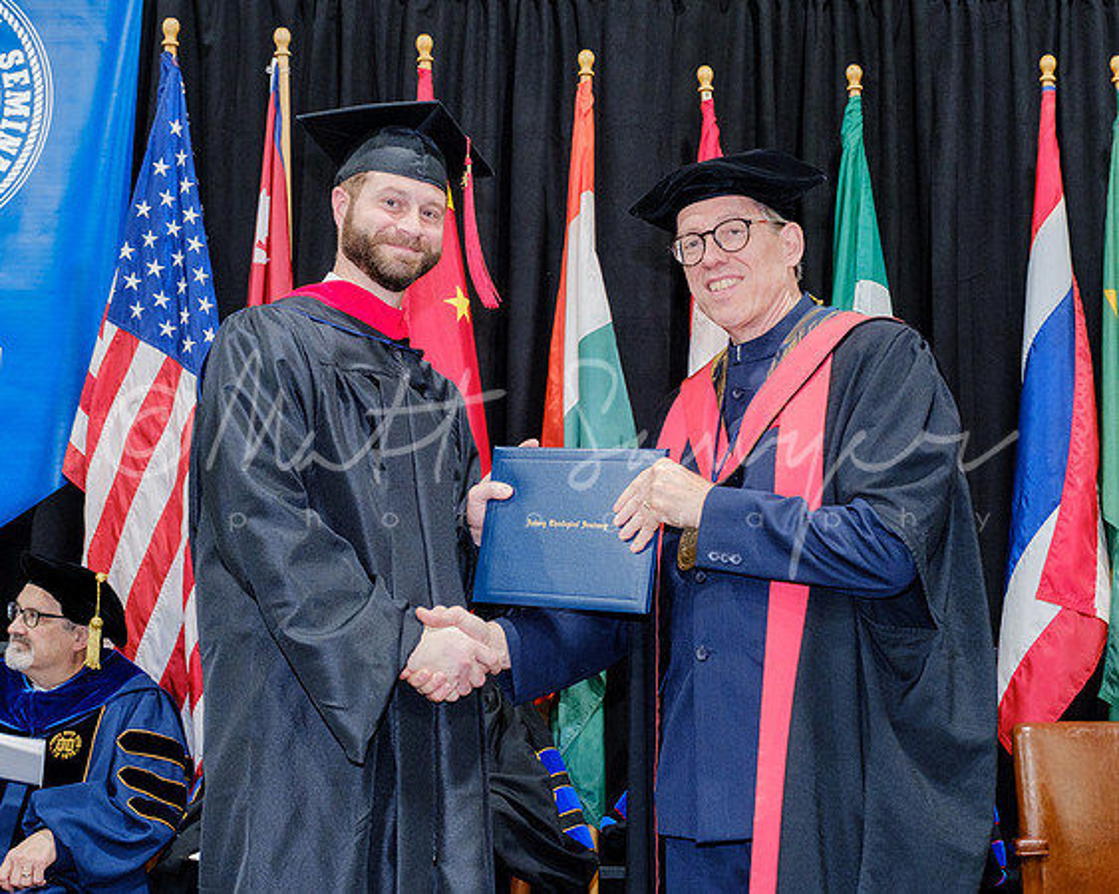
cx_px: 589
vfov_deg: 28.7
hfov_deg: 35.5
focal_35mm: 53
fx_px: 1745
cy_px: 428
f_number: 4
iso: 1600
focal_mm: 22.7
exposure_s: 1/125
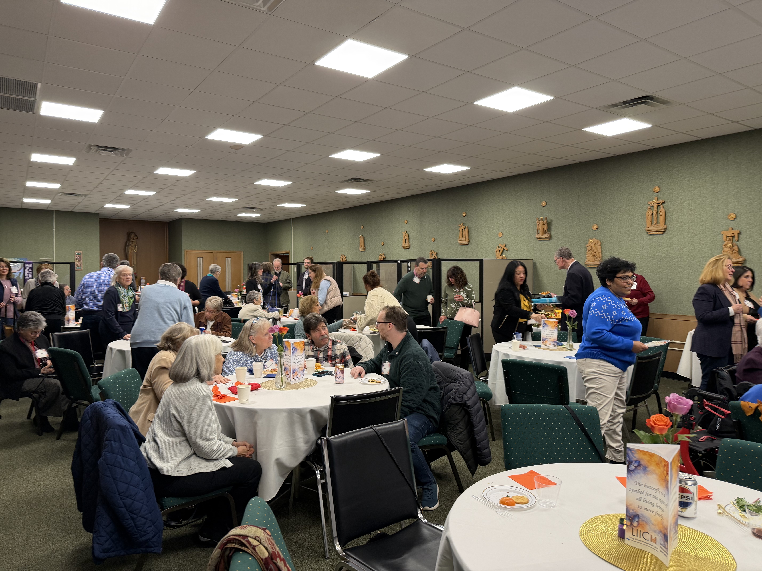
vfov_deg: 56.8
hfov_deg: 71.6
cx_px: 381
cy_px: 286
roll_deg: -0.1
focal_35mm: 24
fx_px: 528
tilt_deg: -1.7
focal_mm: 6.76
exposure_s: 1/60
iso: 160
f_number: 1.78
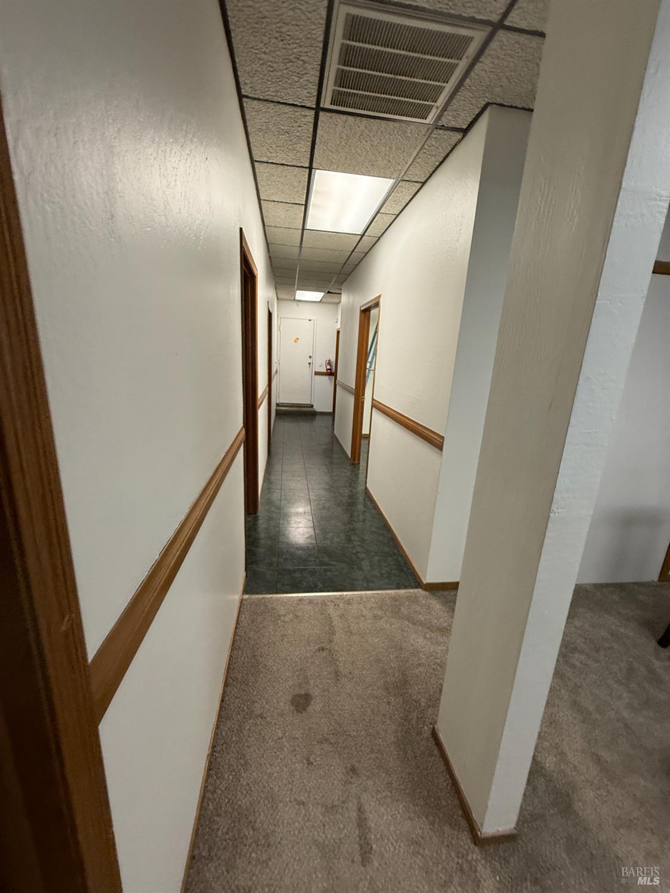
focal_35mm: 14
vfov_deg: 102.1
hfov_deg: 85.7
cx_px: 335
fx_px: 361
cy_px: 446
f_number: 2.2
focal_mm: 2.22
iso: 250
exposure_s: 1/120
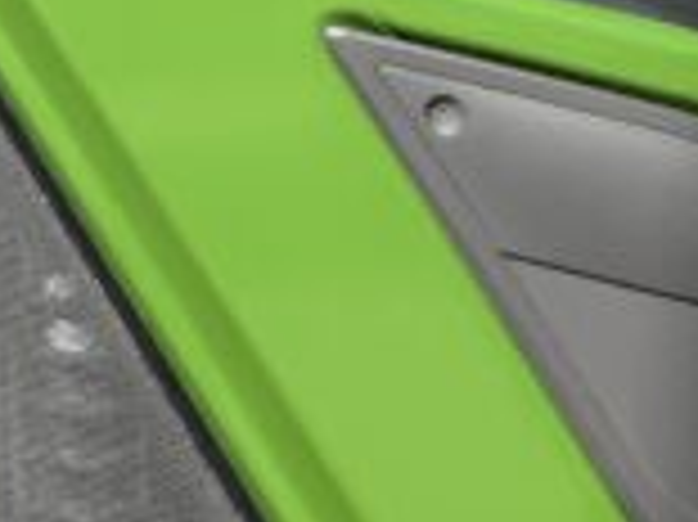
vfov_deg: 7.5
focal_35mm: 192
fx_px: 3869
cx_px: -275
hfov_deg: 10.1
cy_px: -333
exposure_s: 1/1311
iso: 16
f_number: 1.8
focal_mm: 3
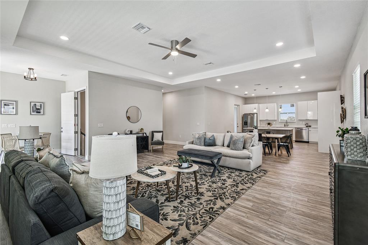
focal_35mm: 15
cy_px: 122
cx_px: 184
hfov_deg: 100.4
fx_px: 153
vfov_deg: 77.3
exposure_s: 1/8
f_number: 7.1
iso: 100
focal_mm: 10
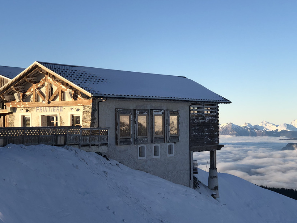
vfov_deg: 19.4
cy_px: 119
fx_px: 652
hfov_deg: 25.7
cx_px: 140
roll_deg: +1.2
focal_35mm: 76
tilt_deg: +0.8
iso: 16
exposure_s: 1/759
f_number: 2.4
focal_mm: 6
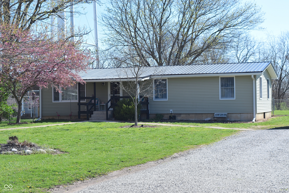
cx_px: 144
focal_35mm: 72
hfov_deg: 28.1
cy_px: 96
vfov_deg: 18.9
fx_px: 578
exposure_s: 1/320
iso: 200
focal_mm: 48
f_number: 9
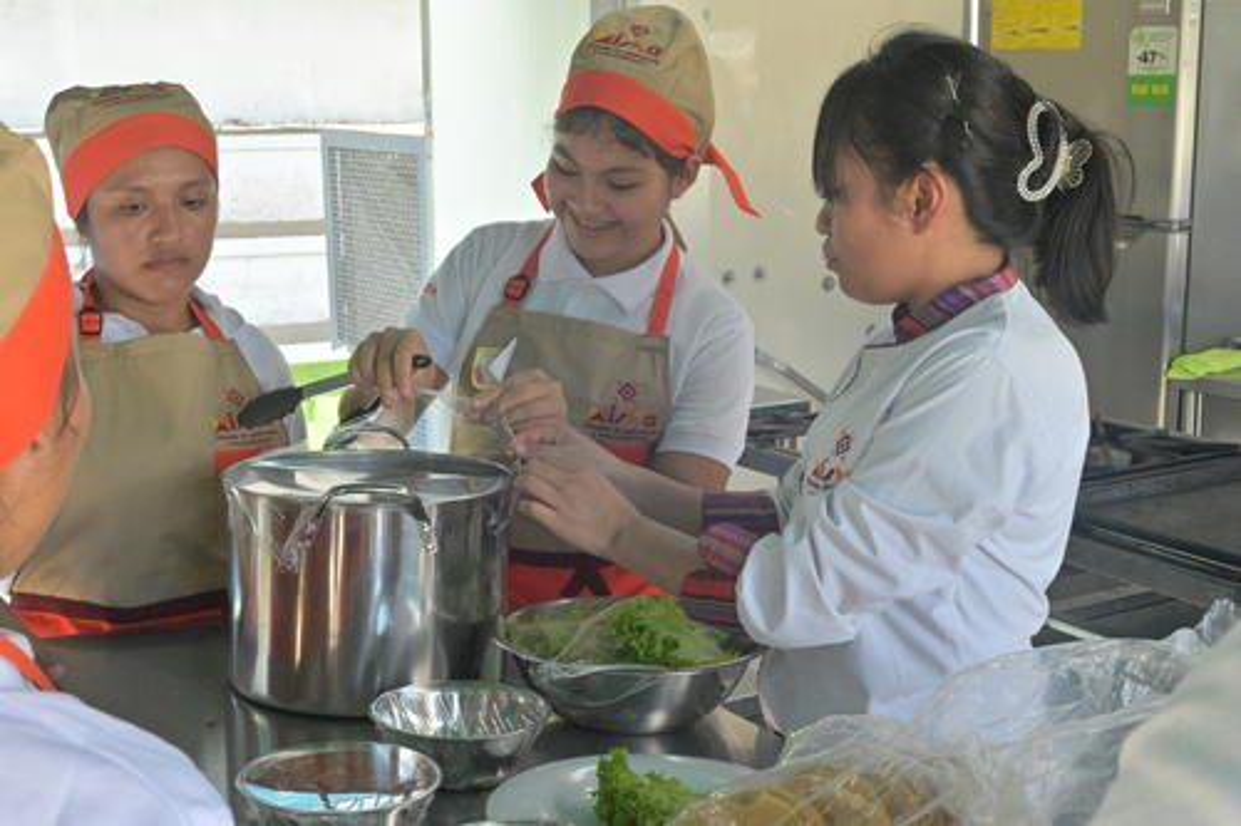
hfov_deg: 39.6
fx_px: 1723
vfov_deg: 27.0
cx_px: 620
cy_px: 413
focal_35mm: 50
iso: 6400
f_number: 14
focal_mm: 50
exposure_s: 1/400
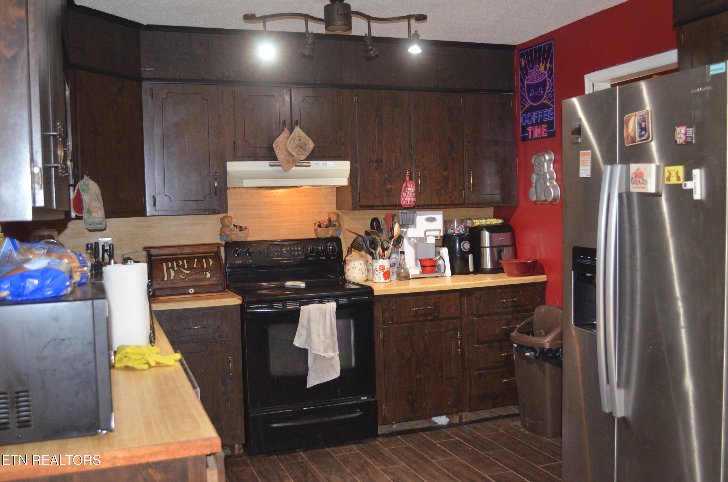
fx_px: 726
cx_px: 364
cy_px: 241
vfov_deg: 36.7
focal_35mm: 36
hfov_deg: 53.2
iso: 1600
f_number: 4
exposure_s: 1/60
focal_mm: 24
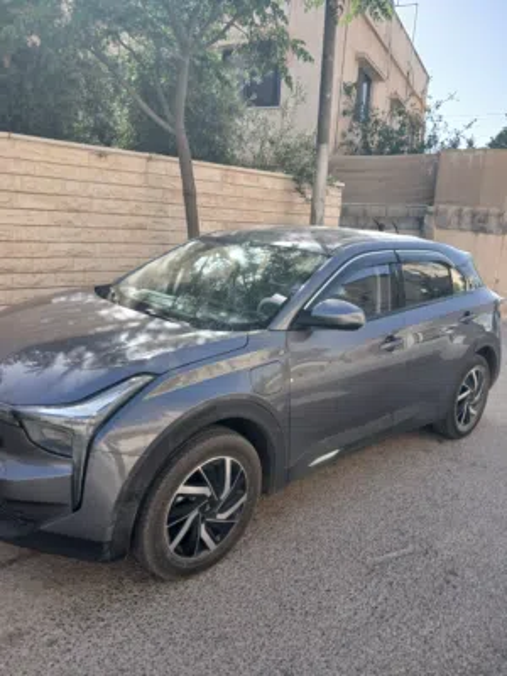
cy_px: 338
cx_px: 254
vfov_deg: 65.3
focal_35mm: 27
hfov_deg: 51.4
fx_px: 527
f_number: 1.8
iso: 20
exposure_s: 1/194
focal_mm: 3.98
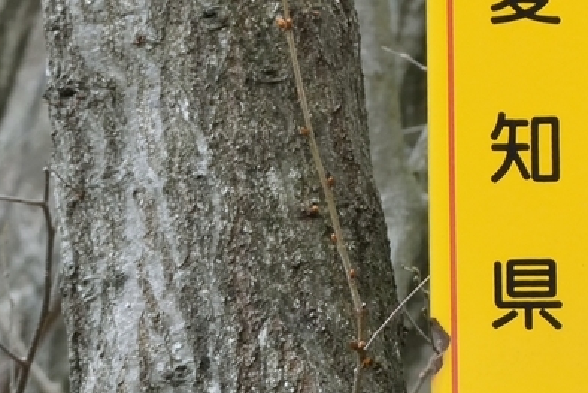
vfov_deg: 2.4
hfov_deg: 3.6
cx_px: 772
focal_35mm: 575
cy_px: 0
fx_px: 9395
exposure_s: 1/160
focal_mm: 70
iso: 400
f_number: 10
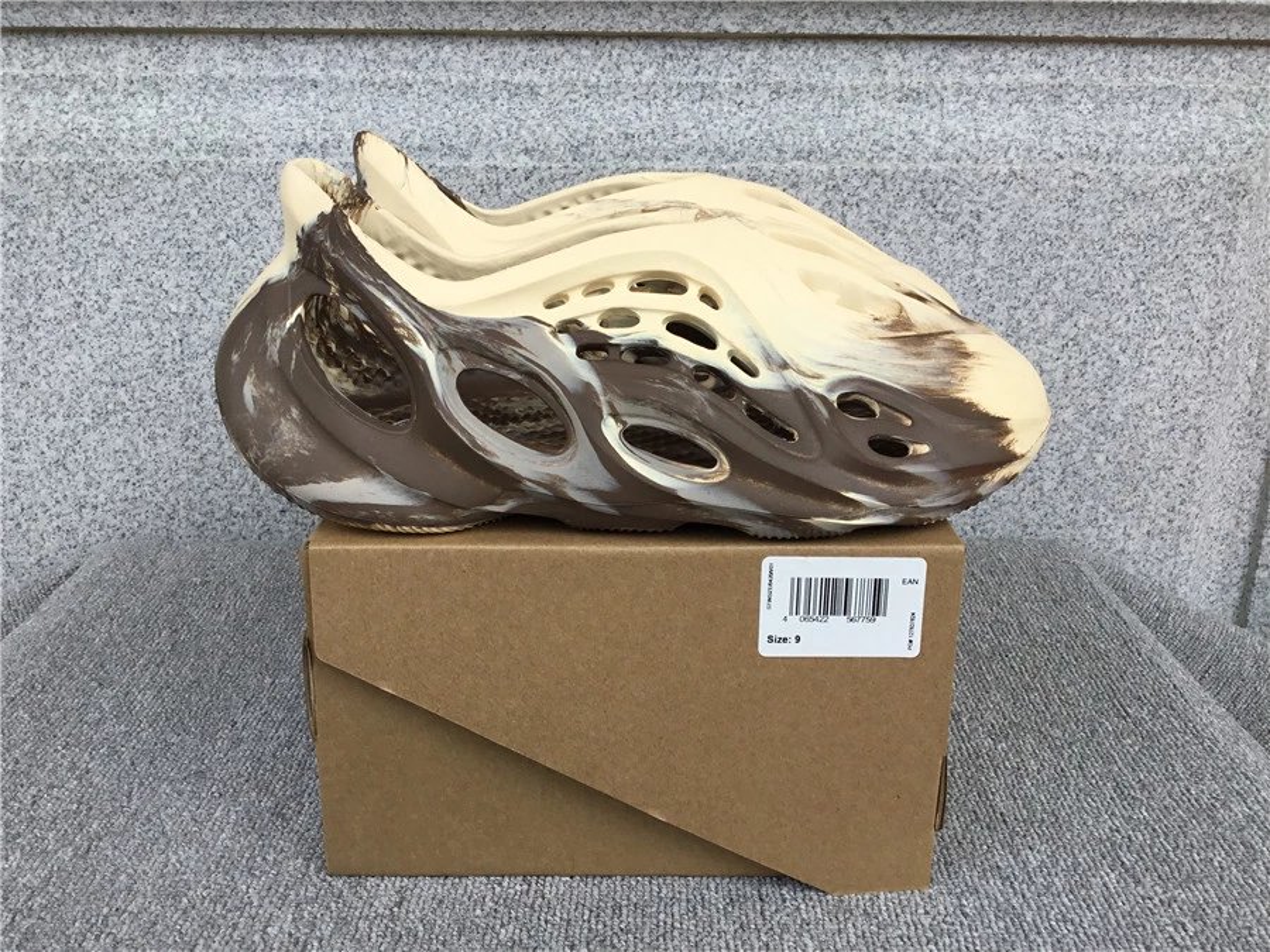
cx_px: 635
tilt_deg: -19.2
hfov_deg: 58.4
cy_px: 476
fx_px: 1137
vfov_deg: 45.4
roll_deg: +0.4
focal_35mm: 31
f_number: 2.4
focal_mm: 3.3
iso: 25
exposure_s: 1/429
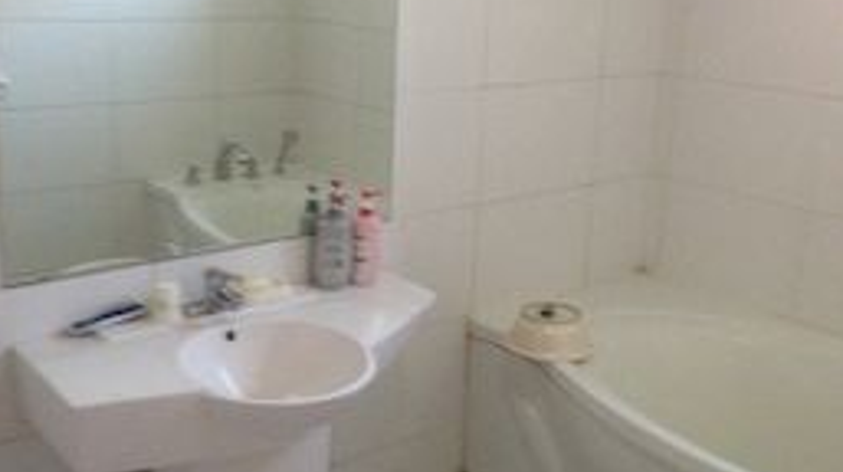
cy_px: 206
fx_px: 1094
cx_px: 420
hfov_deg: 42.1
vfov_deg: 24.3
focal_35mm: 49
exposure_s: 1/20
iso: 320
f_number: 2.4
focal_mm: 4.12
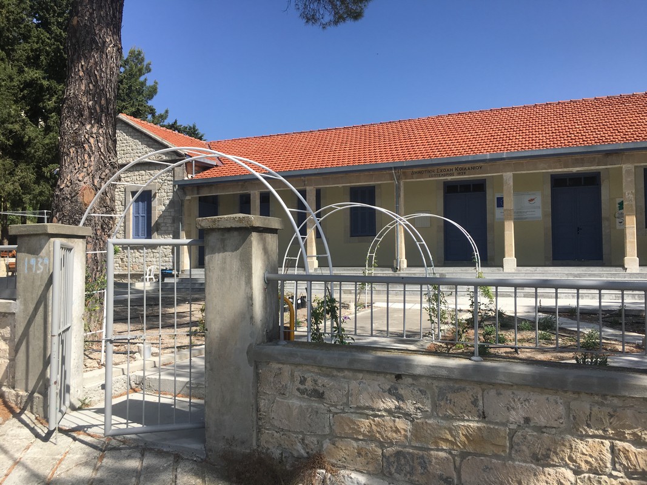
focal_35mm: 29
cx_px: 324
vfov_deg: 48.2
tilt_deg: +3.8
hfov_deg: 61.7
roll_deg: +0.0
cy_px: 242
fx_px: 542
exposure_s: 1/1603
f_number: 2.2
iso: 25
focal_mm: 4.15
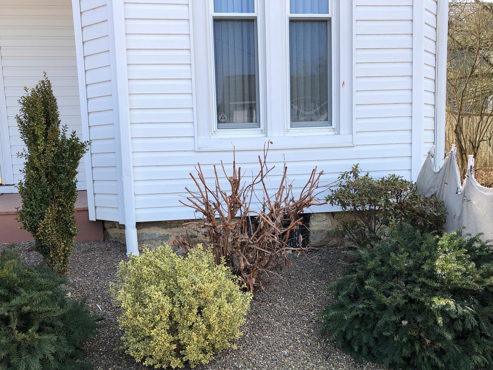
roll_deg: +1.0
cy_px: 217
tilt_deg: -7.1
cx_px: 248
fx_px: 470
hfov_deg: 55.4
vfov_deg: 42.8
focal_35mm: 33
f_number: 1.8
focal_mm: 3.99
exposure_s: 1/649
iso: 20
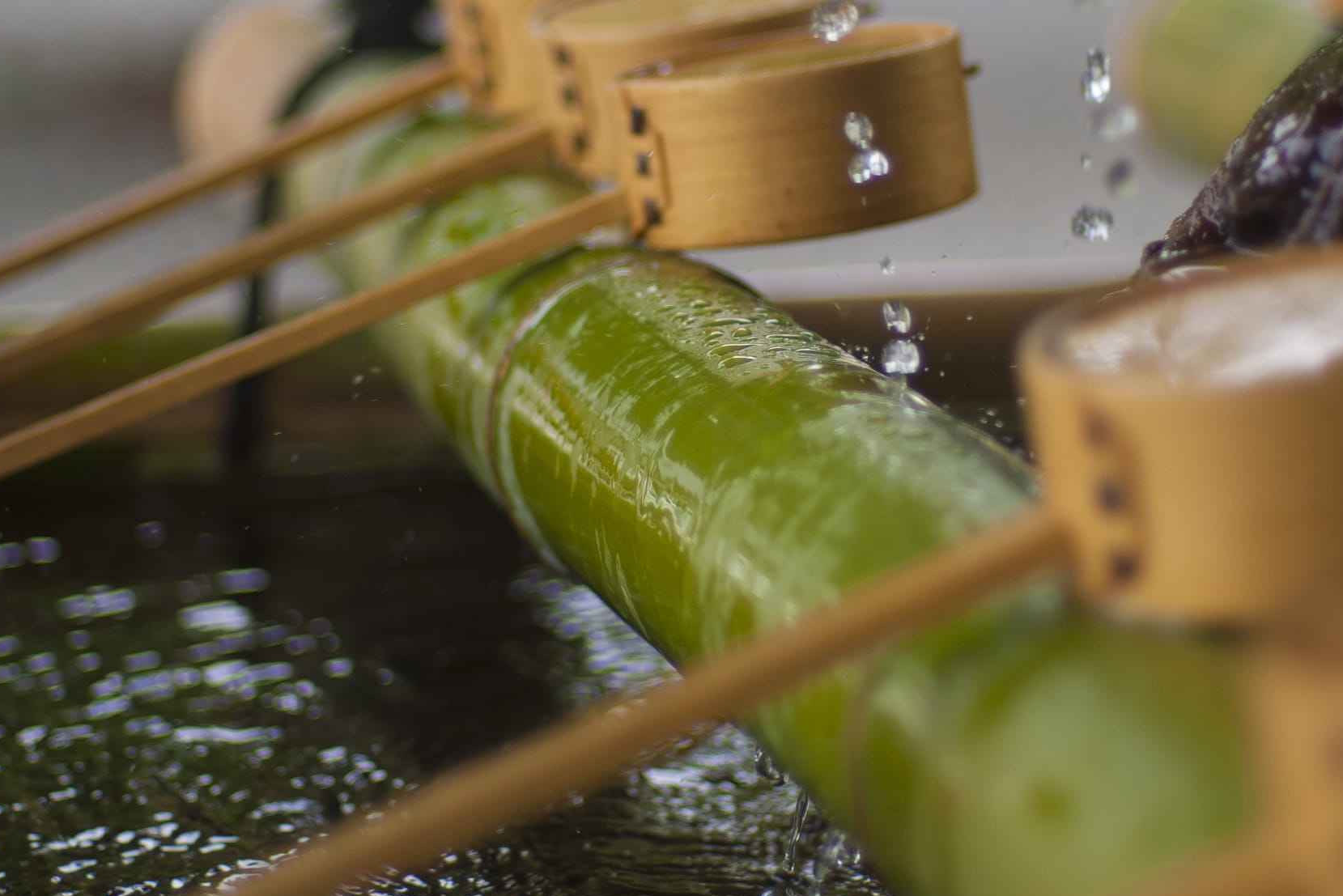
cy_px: 295
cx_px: 679
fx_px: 5075
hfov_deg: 15.1
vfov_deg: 10.1
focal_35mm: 136
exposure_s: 1/1000
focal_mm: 50
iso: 200
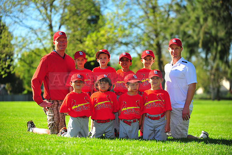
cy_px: 78
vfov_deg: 11.4
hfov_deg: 17.1
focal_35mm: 120
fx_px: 773
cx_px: 116
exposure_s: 1/1600
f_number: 3.5
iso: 200
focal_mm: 120
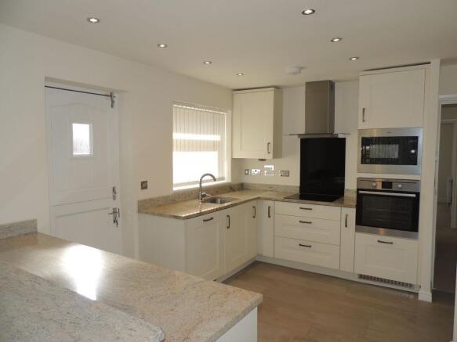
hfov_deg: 71.6
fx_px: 317
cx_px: 228
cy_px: 171
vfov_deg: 56.8
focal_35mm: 24
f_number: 3
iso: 100
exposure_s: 1/200
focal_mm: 4.3
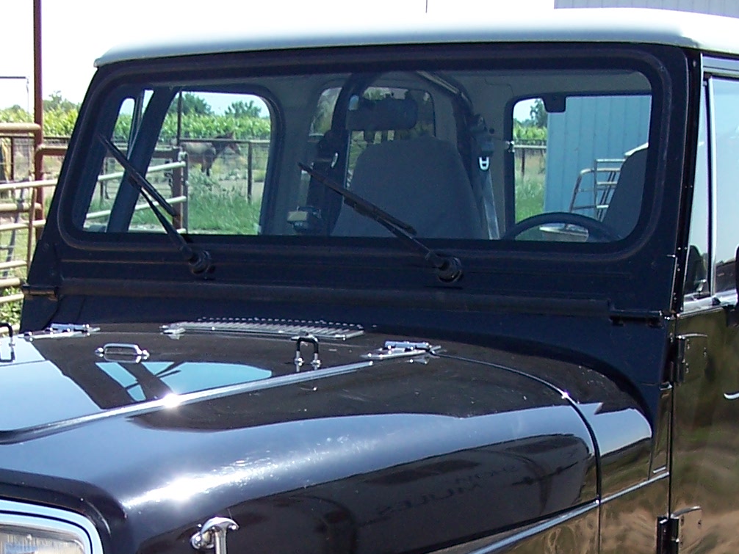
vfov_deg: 16.5
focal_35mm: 87
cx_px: 364
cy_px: 605
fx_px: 1858
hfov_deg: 22.5
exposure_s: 1/500
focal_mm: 6.3
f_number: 2.8
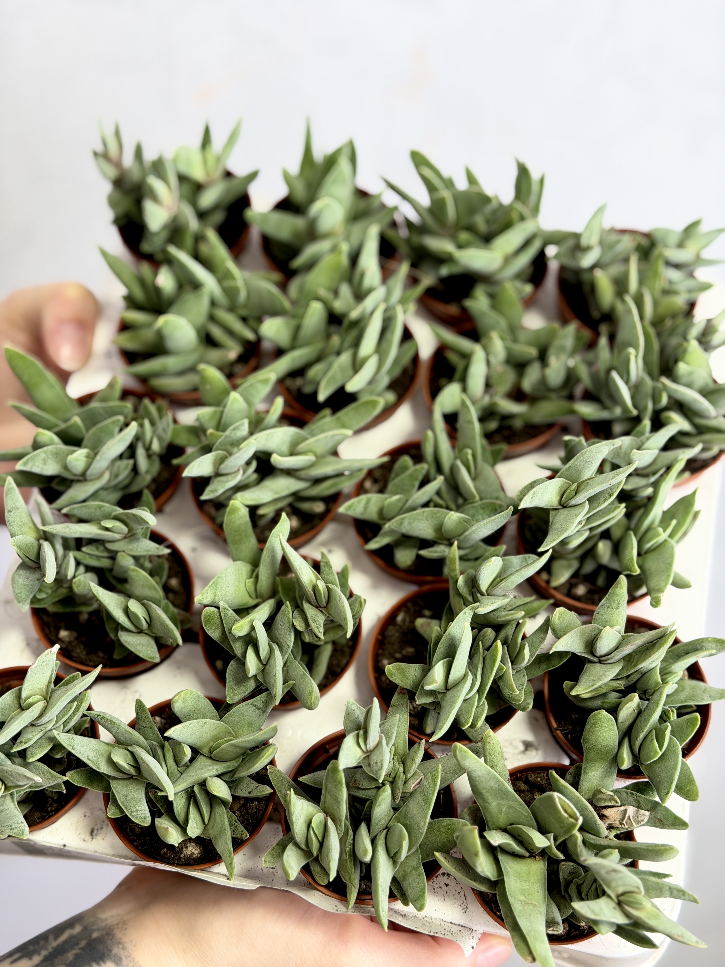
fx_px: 1340
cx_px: 362
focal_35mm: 48
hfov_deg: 30.3
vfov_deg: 39.7
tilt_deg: -33.3
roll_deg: -2.2
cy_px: 484
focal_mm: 6.76
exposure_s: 1/121
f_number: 1.78
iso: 80
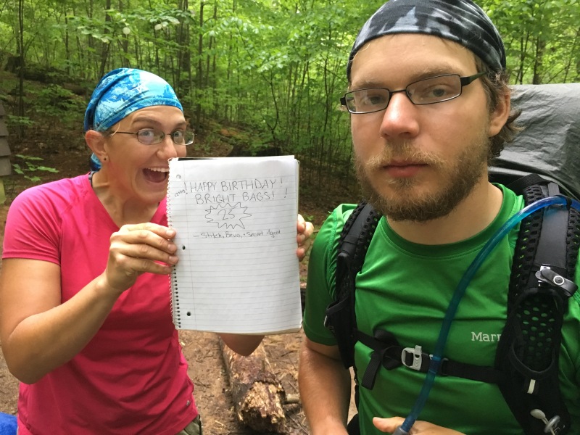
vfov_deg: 48.2
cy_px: 218
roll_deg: +4.1
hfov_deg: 61.7
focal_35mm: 29
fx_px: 486
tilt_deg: -9.9
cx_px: 290
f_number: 2.2
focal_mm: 4.15
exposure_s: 1/24
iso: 200
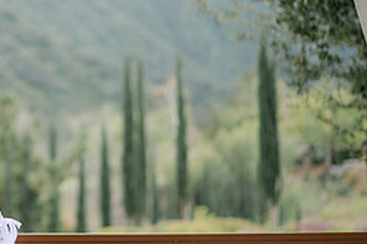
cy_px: 65
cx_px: -33
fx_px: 2027
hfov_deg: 10.2
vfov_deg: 6.9
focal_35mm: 199
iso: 100
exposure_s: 1/1250
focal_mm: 85
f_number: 2
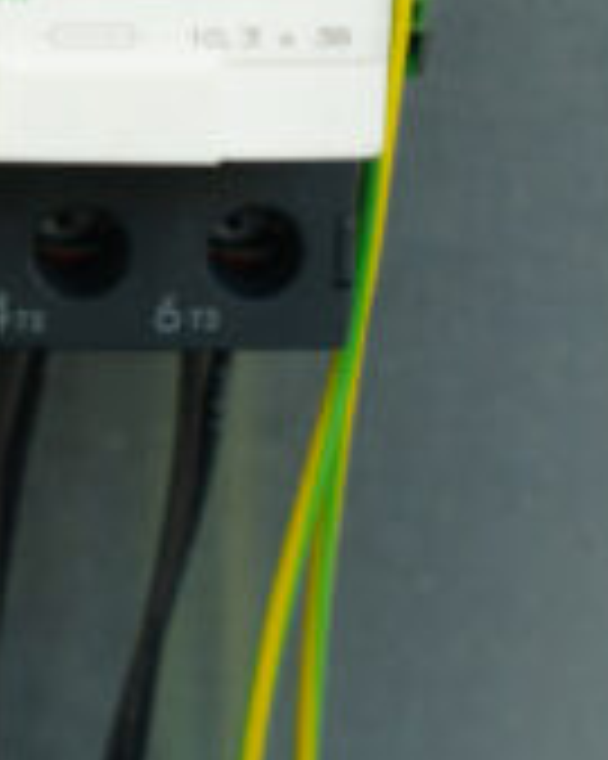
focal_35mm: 364
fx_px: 8195
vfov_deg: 5.3
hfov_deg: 4.1
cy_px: 187
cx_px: -1270
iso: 200
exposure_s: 1/125
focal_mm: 64
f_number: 4
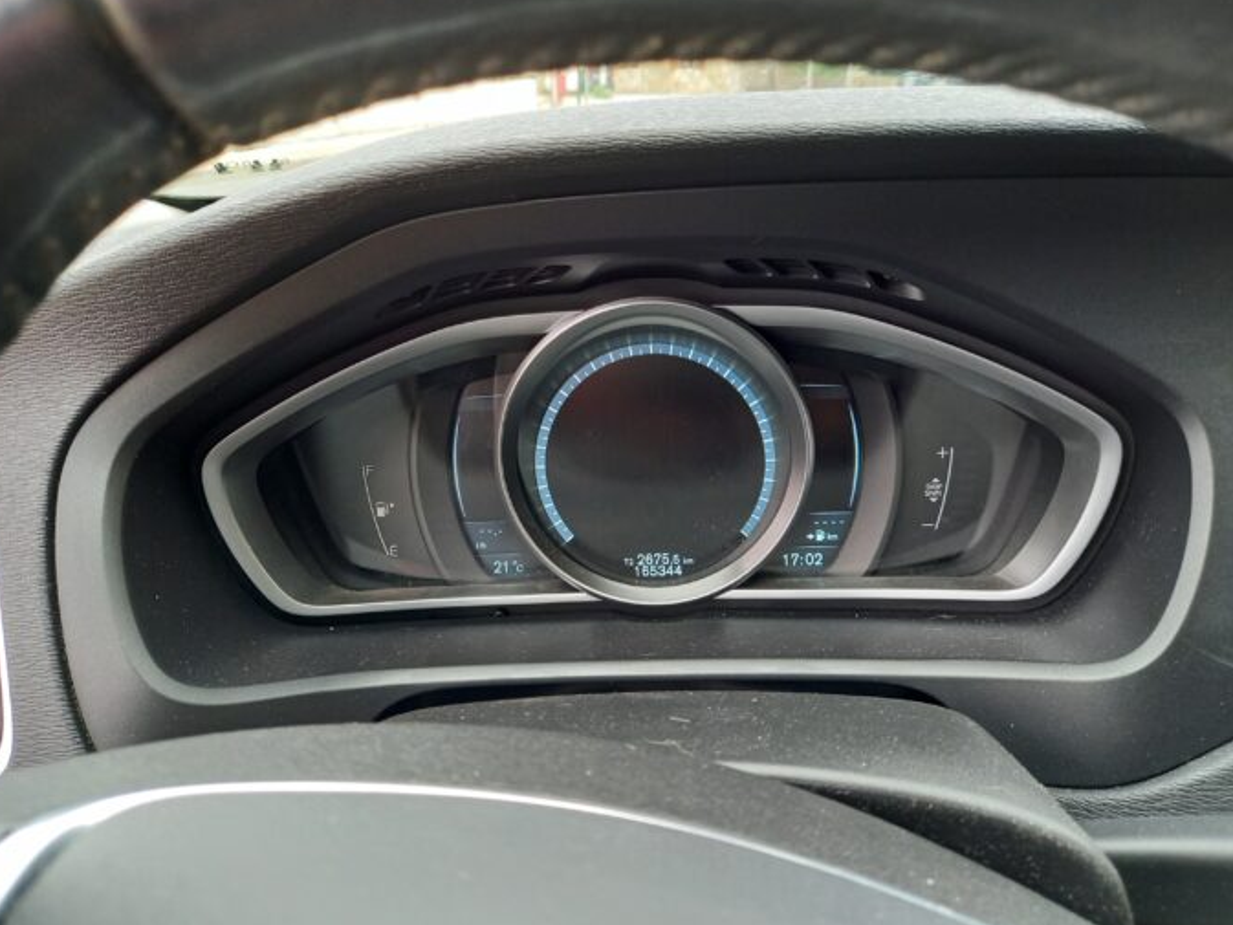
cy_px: 455
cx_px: 616
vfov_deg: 53.1
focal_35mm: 26
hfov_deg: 67.3
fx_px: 926
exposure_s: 1/50
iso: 160
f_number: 1.8
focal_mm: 4.65
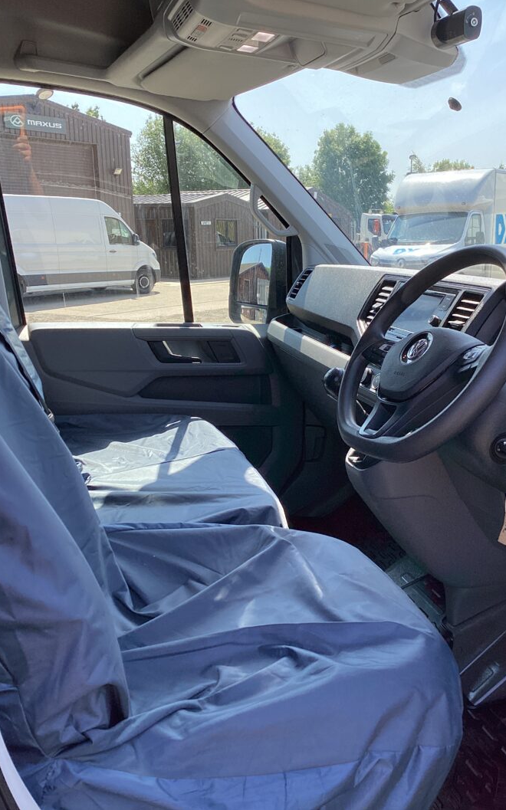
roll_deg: +0.1
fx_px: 729
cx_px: 288
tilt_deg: -13.6
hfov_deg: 38.2
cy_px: 404
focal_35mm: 33
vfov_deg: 58.2
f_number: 2.4
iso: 25
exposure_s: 1/244
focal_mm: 3.3
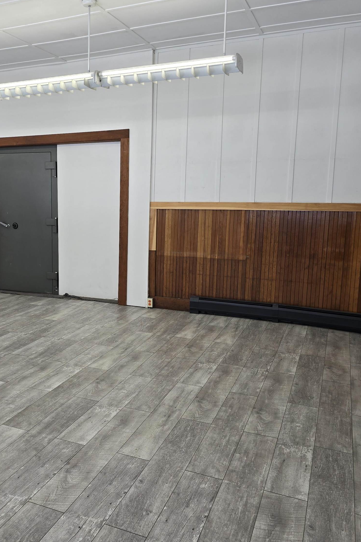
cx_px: 91
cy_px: 263
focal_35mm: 33
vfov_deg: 57.2
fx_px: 496
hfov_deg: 38.9
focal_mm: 6.3
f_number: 1.7
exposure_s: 1/120
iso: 40
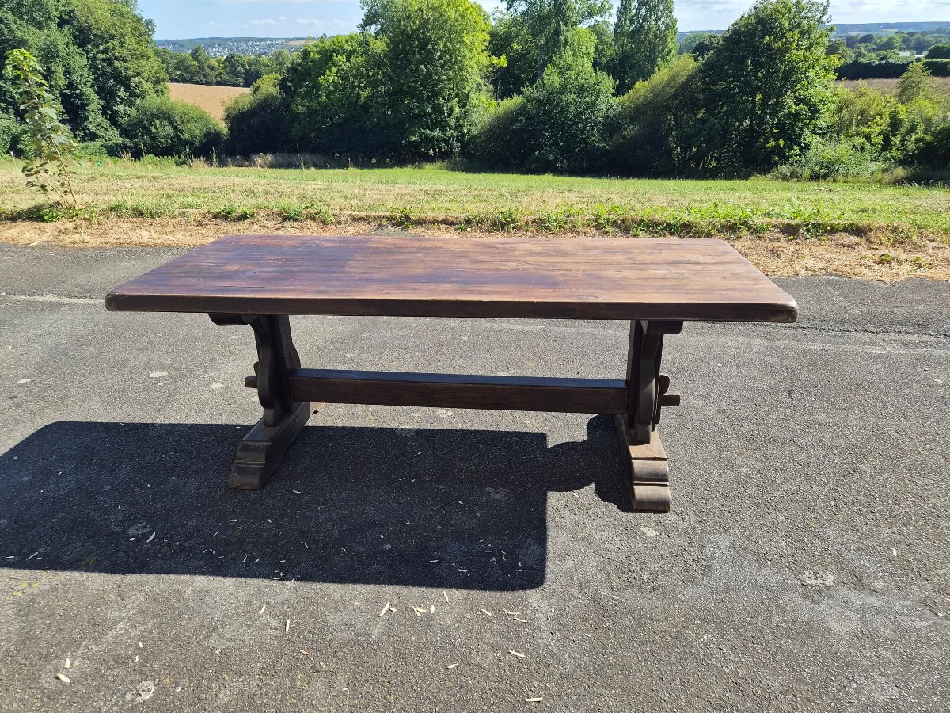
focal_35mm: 23
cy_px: 356
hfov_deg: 73.9
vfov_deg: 58.9
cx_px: 475
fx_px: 631
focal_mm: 5.4
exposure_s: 1/1824
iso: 80
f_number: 1.8
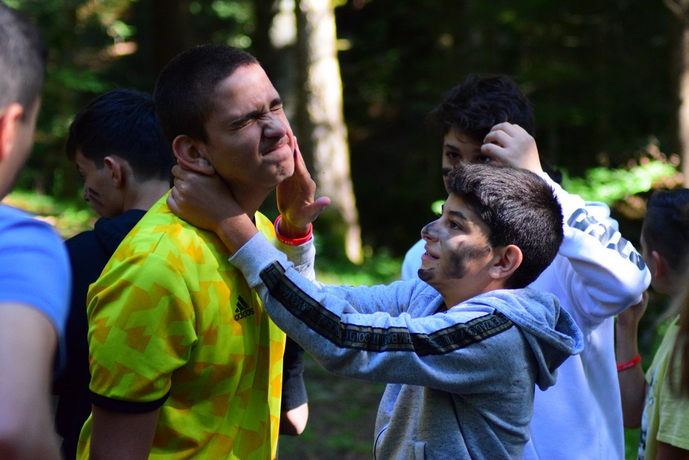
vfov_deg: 9.3
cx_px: 344
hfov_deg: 14.0
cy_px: 230
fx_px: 2814
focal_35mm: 147
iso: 3200
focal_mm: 98
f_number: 4
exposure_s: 1/500
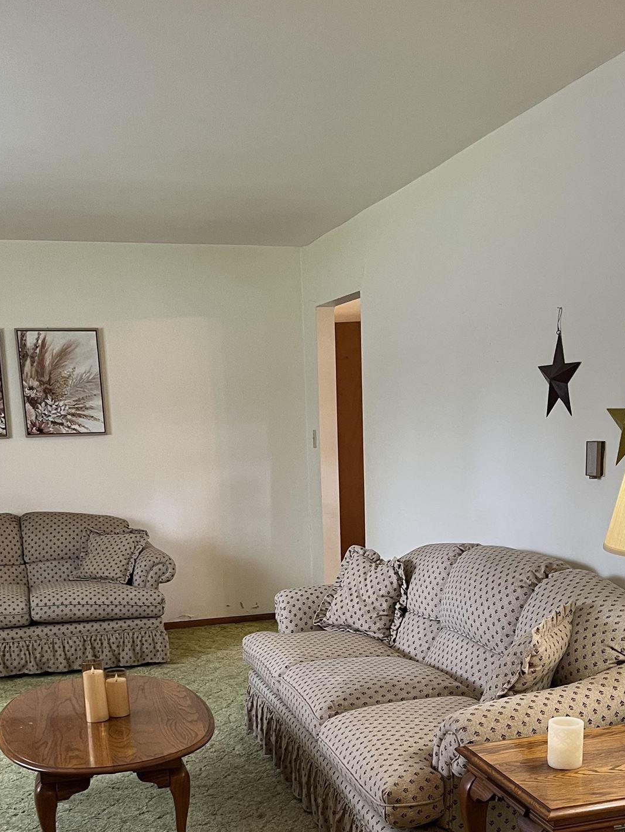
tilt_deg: -12.0
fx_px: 1011
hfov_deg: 34.3
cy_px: 620
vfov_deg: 43.4
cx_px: 351
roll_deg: +1.3
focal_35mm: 42
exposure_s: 1/60
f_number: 1.6
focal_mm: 5.1
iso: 160
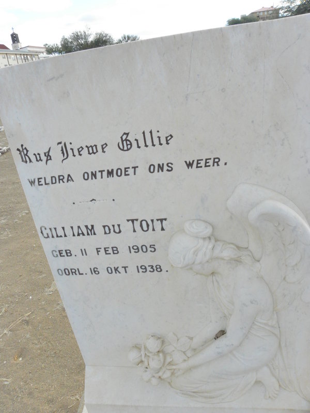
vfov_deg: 67.3
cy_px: 206
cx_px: 155
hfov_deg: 53.1
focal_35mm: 26
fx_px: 310
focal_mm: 4.6
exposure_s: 1/200
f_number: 6.3
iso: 200
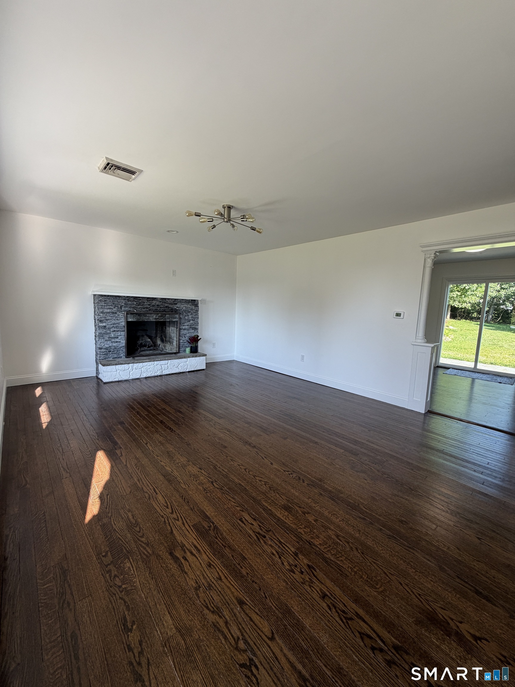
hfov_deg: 85.7
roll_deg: -2.6
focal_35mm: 14
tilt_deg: -7.2
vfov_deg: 102.1
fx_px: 278
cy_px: 344
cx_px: 258
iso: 80
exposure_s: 1/121
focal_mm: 2.22
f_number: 2.2
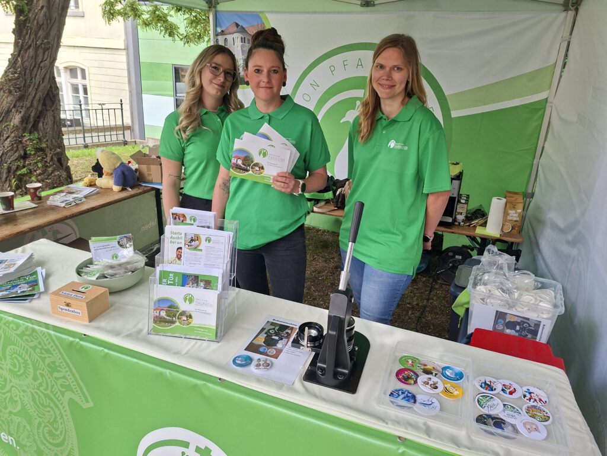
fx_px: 403
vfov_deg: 58.9
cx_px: 304
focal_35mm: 23
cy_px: 228
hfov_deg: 73.9
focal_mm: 5.54
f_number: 1.8
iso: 50
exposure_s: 1/223
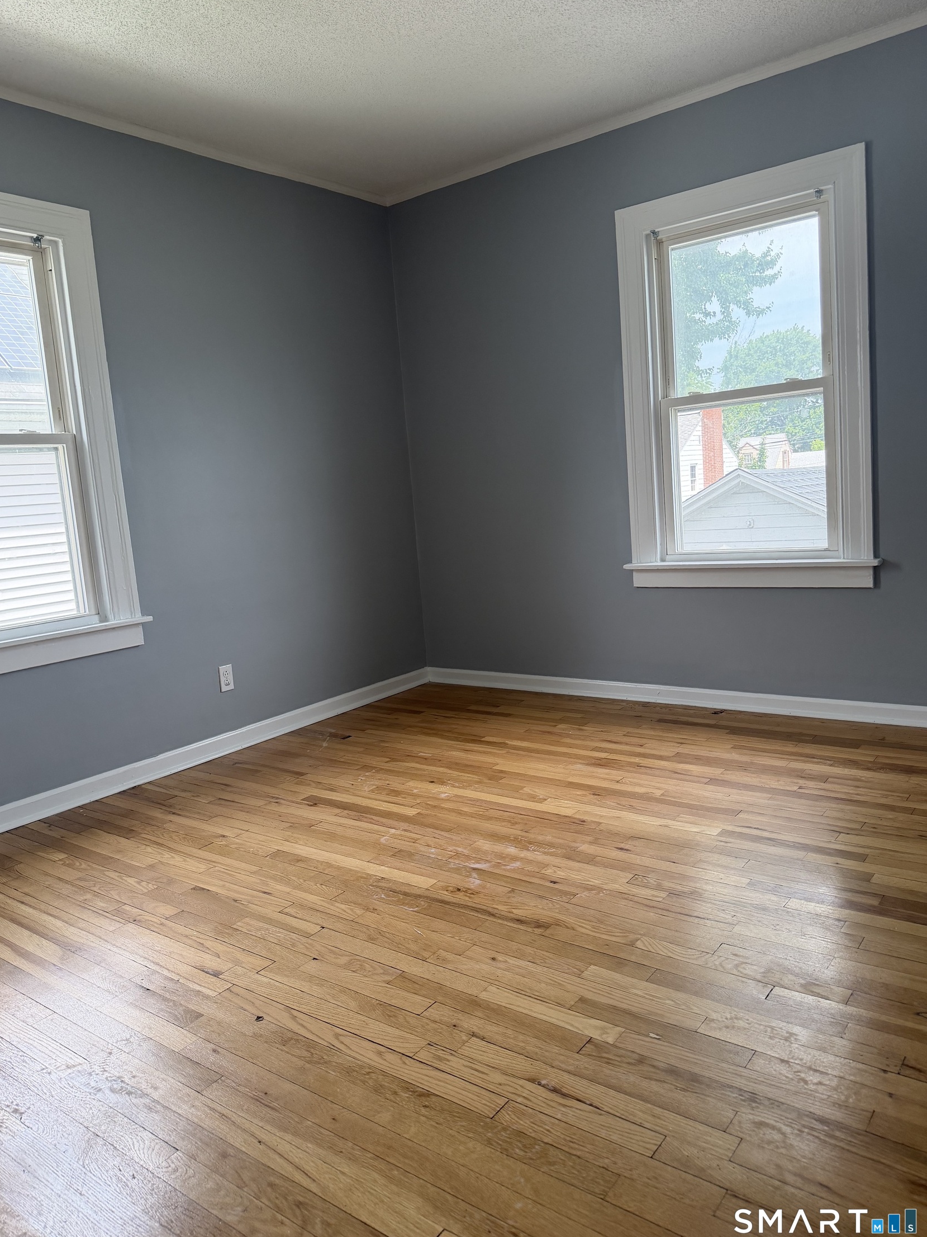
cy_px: 602
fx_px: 893
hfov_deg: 54.9
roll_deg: +4.7
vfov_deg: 69.4
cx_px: 446
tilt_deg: -6.8
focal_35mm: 25
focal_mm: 6.76
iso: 160
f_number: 1.78
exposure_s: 1/211
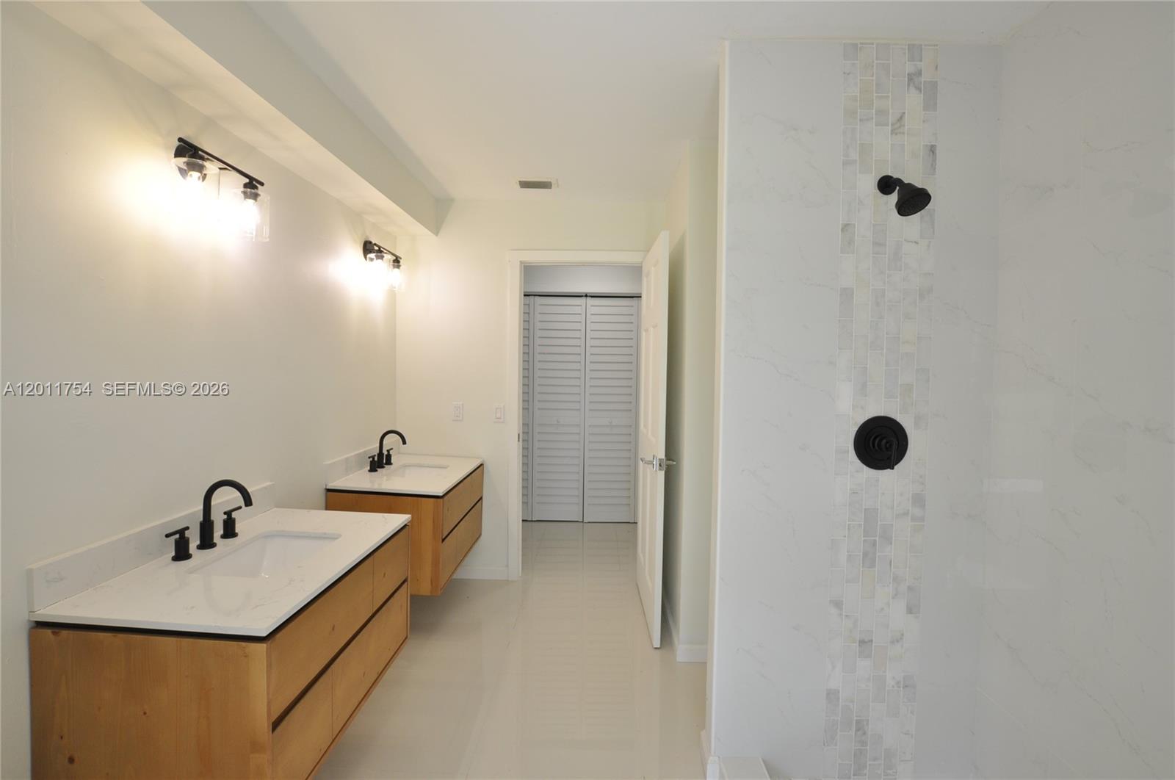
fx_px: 489
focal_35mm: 15
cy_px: 390
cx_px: 588
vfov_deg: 77.2
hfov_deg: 100.5
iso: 400
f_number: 8
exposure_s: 1/30
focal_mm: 10
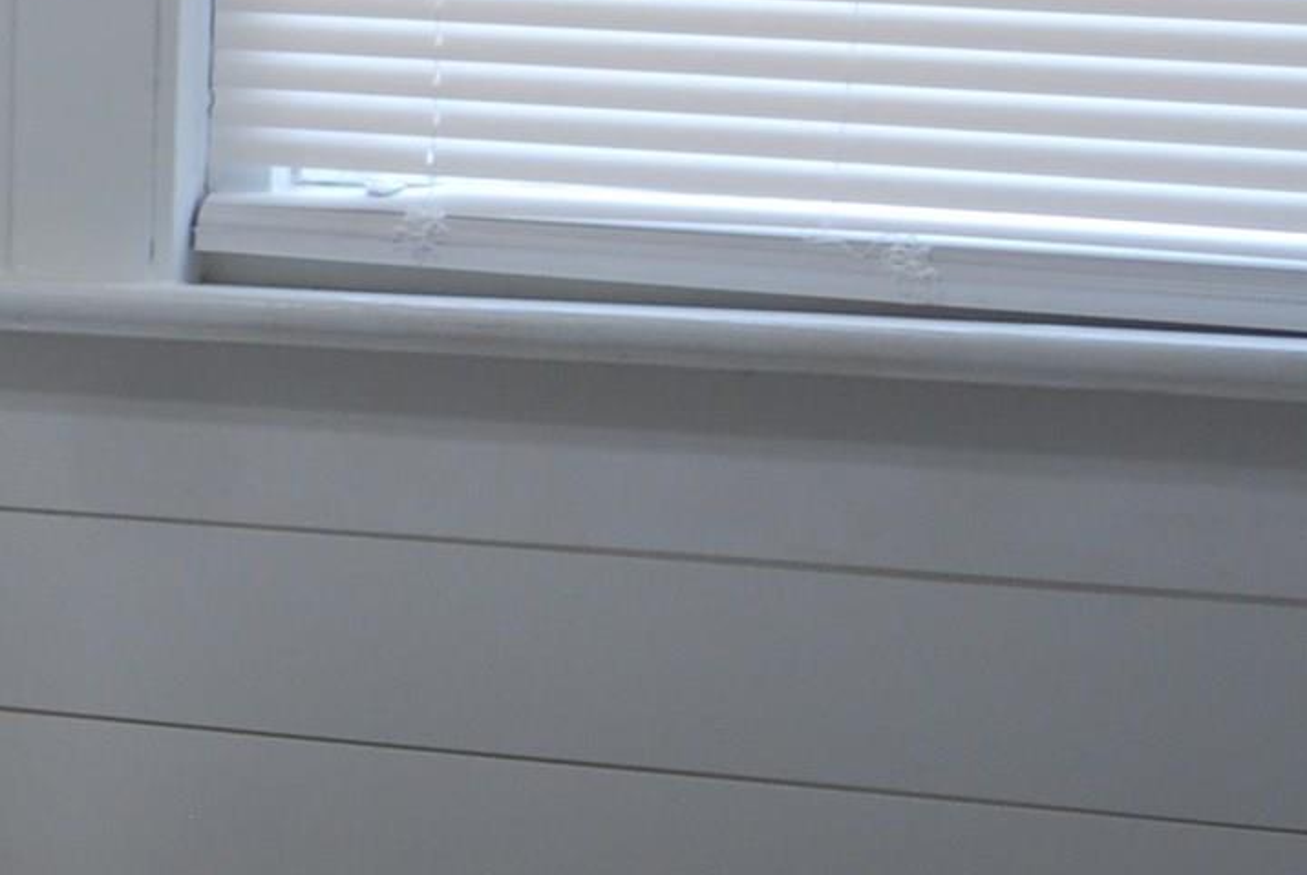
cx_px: -850
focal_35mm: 116
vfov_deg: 11.8
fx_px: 4217
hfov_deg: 15.7
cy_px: 331
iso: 200
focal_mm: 18
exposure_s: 1/60
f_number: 4
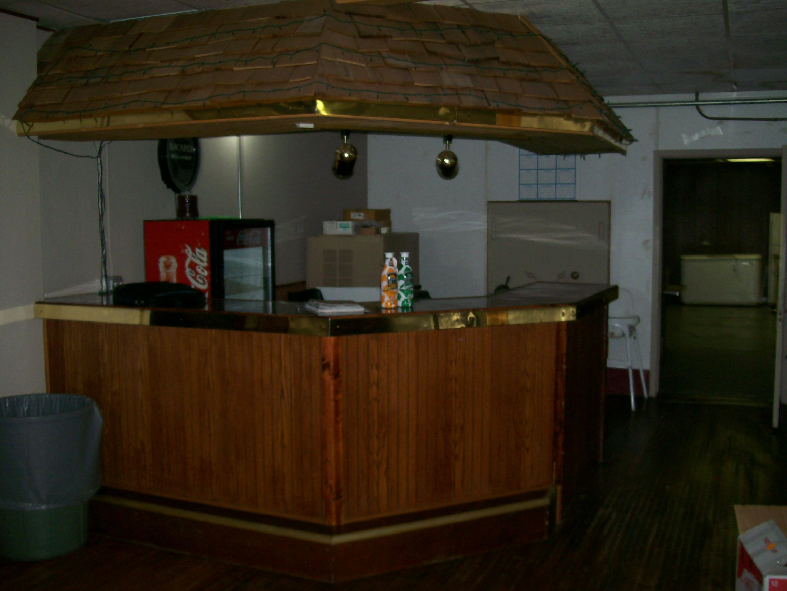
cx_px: 394
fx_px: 818
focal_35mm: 36
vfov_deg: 39.7
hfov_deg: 51.4
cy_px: 296
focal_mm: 6
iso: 80
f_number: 2.7
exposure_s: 1/64
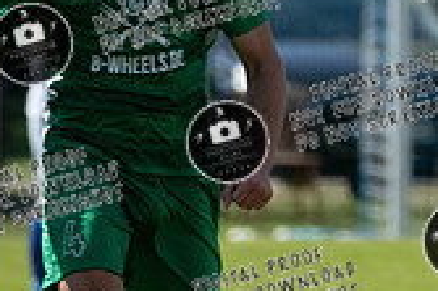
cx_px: 809
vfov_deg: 0.9
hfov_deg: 1.4
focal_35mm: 1524
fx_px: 18523
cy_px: 58
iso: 1250
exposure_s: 1/6400
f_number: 5.6
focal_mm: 340
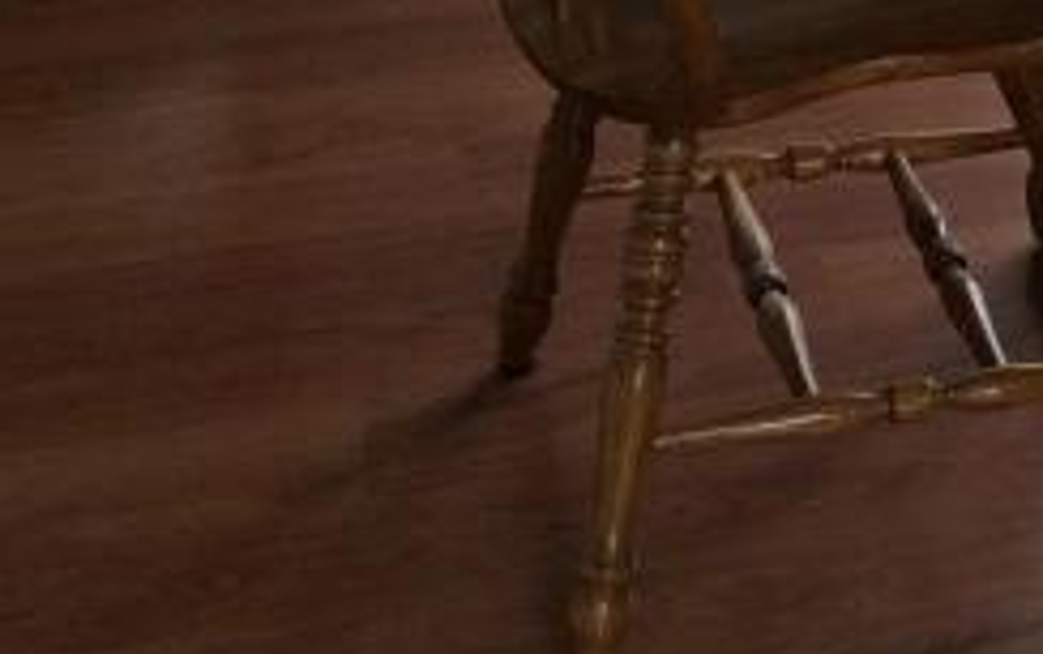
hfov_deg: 15.1
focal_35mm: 129
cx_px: 1505
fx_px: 3670
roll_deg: -0.2
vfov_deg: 9.4
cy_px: -731
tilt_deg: -14.7
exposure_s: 1/120
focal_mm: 4.15
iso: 64
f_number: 2.2
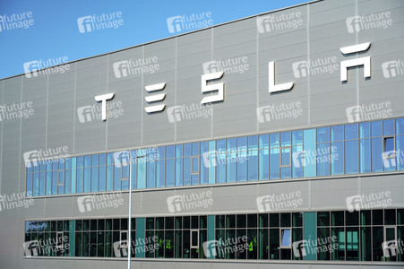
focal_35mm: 82
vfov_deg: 16.6
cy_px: 134
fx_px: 920
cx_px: 202
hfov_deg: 24.8
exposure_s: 1/160
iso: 100
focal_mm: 82
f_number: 8
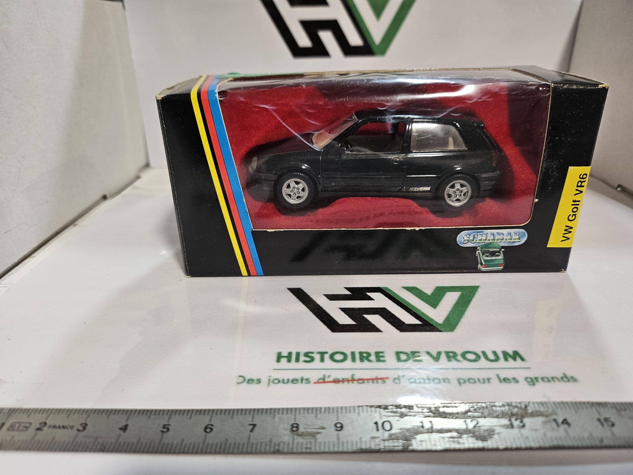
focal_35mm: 24
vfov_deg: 56.8
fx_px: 439
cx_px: 316
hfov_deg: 71.6
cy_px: 238
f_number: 1.8
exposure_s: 1/100
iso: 160
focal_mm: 5
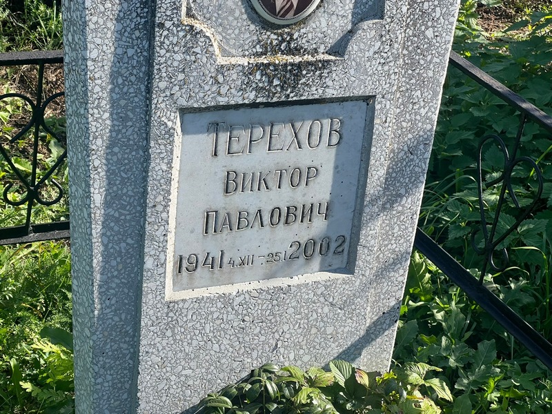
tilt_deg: -26.8
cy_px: 207
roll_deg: -4.3
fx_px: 1228
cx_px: 276
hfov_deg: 25.3
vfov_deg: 19.1
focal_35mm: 77
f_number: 2.8
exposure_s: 1/306
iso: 32
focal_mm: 9
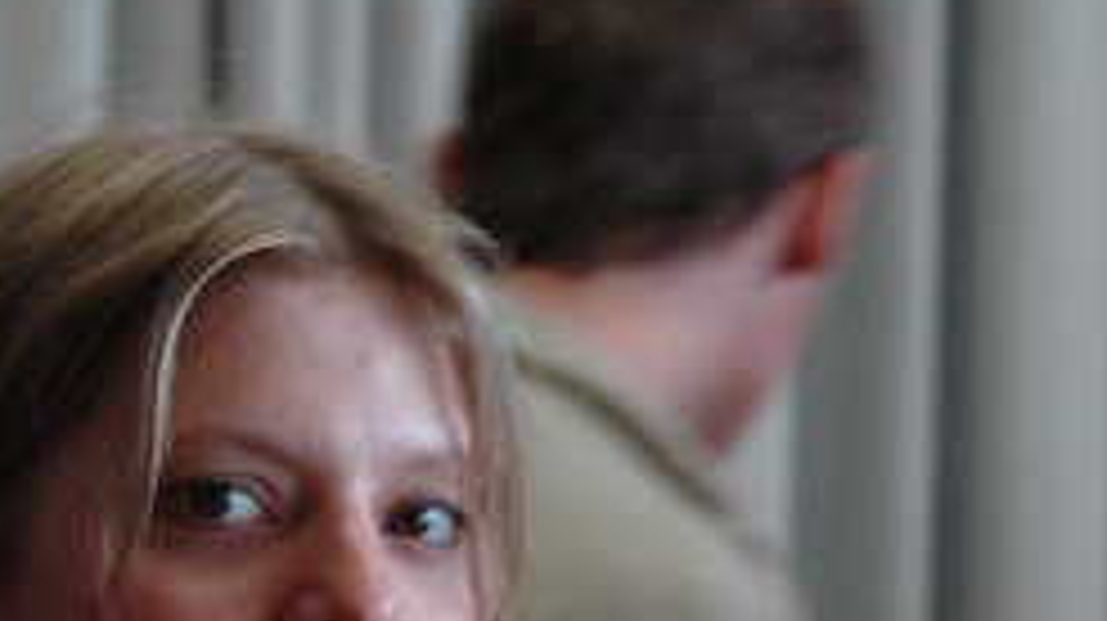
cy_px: 500
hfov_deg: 7.5
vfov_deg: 4.2
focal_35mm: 286
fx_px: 8390
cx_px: 392
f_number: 4.5
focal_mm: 70
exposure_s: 1/40
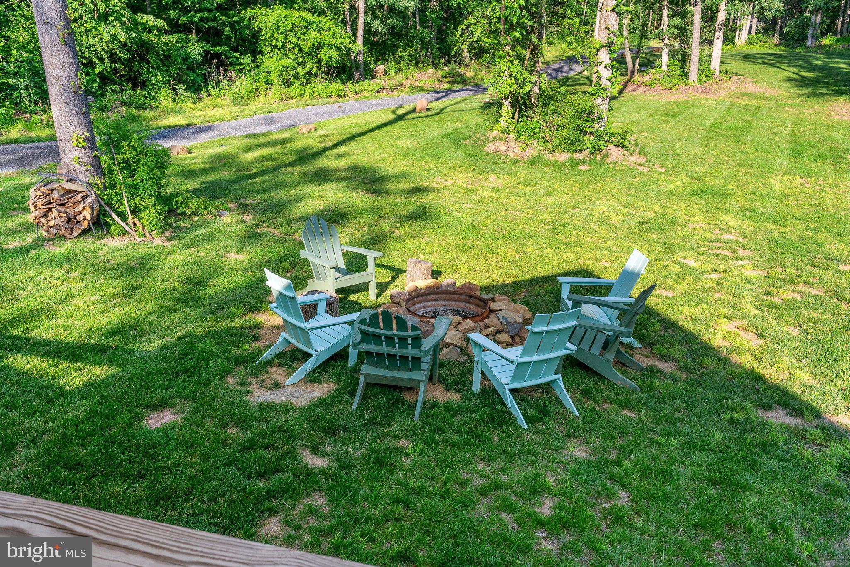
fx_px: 708
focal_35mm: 30
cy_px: 284
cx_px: 425
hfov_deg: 61.9
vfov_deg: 43.6
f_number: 8
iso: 400
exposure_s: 1/320
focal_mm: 20
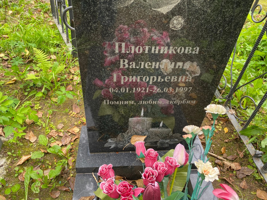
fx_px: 201
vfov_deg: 53.1
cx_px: 134
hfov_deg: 67.3
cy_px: 100
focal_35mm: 26
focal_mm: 4.25
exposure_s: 1/121
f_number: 1.8
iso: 50
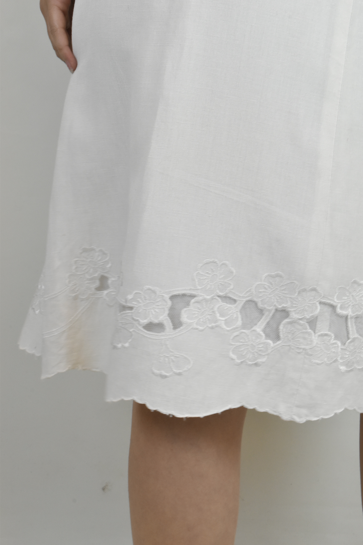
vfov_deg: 24.6
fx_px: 1248
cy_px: 272
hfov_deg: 16.6
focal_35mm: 82
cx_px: 182
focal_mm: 55
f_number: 18
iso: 1600
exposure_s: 1/40
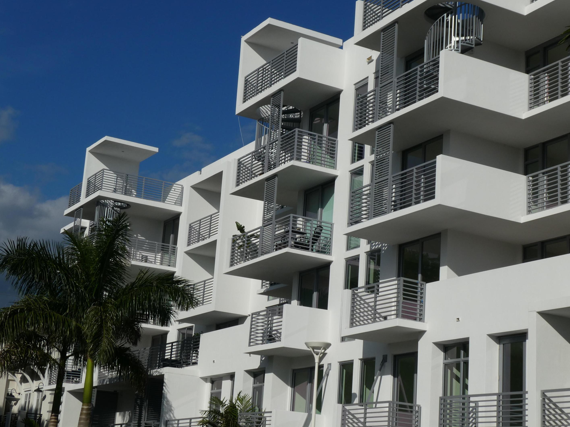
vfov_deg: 23.6
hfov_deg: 31.2
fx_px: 1021
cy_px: 213
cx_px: 283
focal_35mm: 62
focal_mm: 10.9
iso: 80
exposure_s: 1/1000
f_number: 6.3
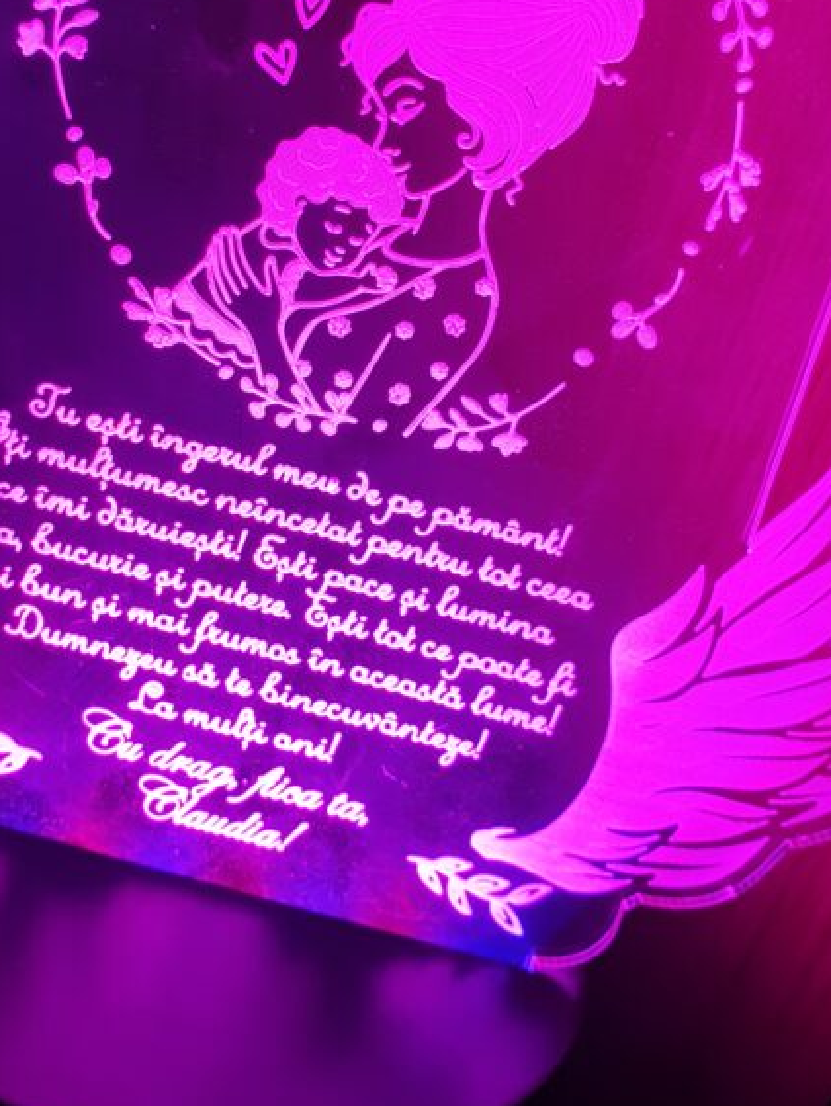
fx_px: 1503
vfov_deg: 40.0
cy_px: 377
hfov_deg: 30.9
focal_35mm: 47
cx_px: 370
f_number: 2.4
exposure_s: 1/100
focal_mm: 4.3
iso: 80
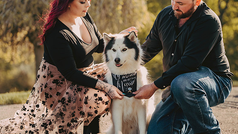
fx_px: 669
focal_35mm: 106
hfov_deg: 20.2
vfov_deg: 11.4
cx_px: 119
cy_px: 65
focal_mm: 100
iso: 400
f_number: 2.8
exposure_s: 1/640
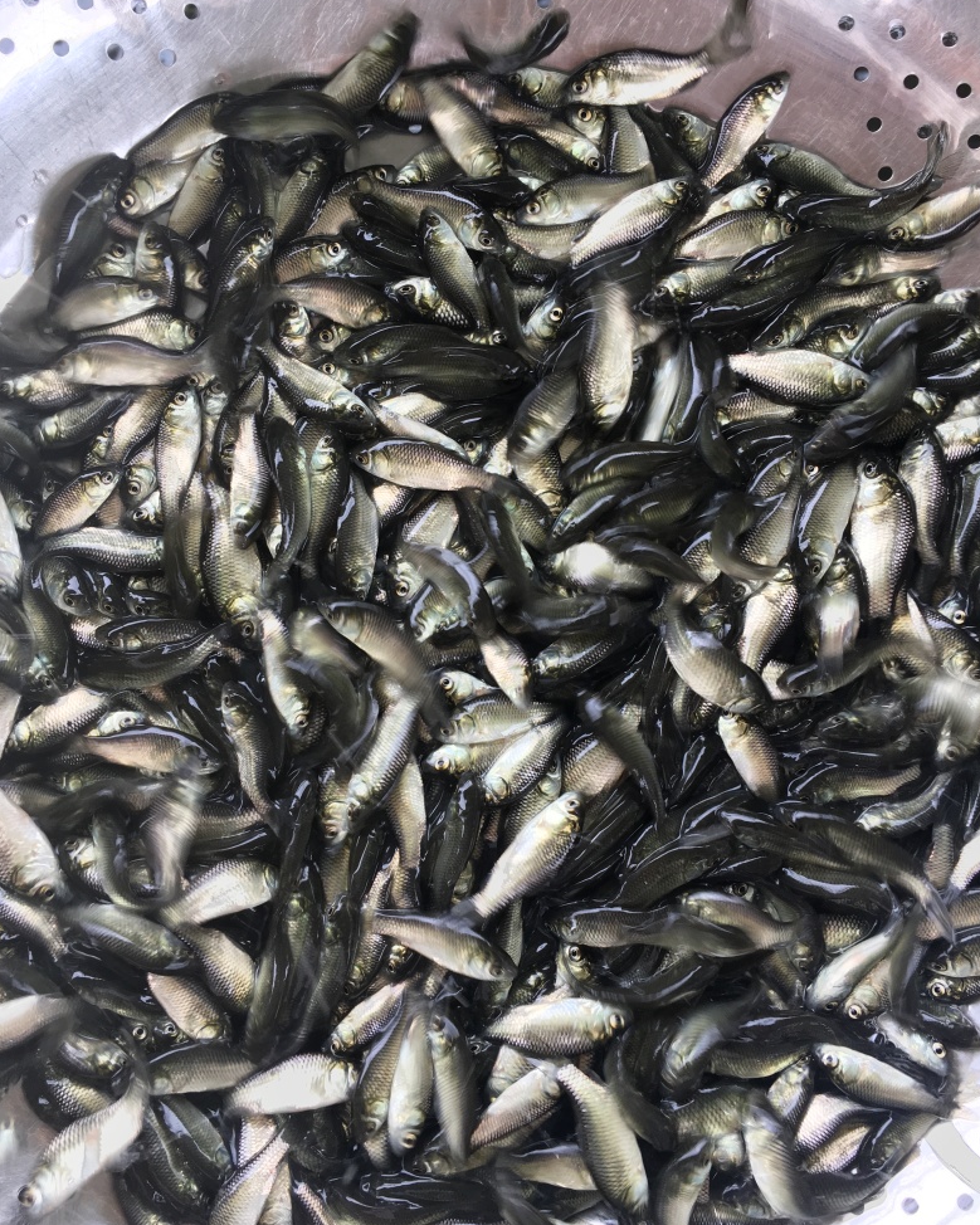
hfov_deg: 47.1
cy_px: 593
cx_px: 481
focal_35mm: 31
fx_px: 1124
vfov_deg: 57.2
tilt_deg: -84.0
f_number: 2.2
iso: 32
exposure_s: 1/100
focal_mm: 4.15
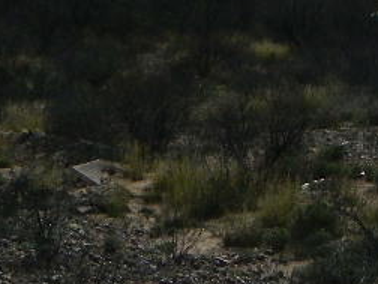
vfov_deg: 11.0
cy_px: -60
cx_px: 543
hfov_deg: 14.1
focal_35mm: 132
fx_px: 1441
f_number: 6.3
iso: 64
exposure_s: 1/800
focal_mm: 4.6
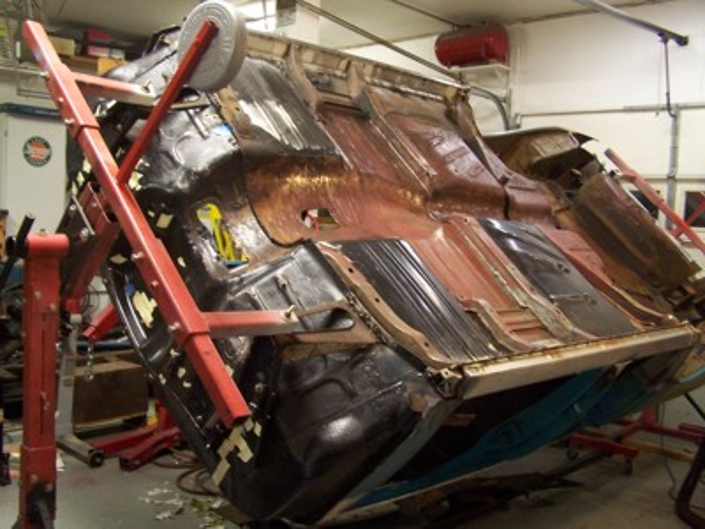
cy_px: 264
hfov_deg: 49.0
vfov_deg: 37.7
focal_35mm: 38
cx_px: 352
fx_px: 774
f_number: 2.8
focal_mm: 6.3
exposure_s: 1/8
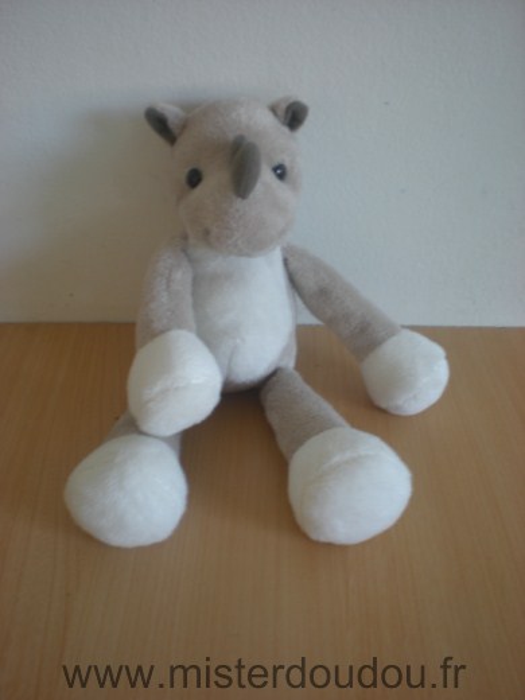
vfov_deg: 49.0
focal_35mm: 38
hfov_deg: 37.7
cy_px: 350
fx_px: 768
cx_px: 262
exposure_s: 1/9.1
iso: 64
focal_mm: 6.3
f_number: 3.1
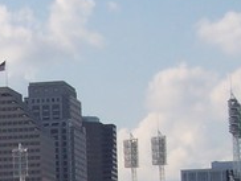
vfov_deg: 5.8
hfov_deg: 7.7
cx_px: -34
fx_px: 1771
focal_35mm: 254
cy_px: 256
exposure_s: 1/500
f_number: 6.7
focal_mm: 8.6
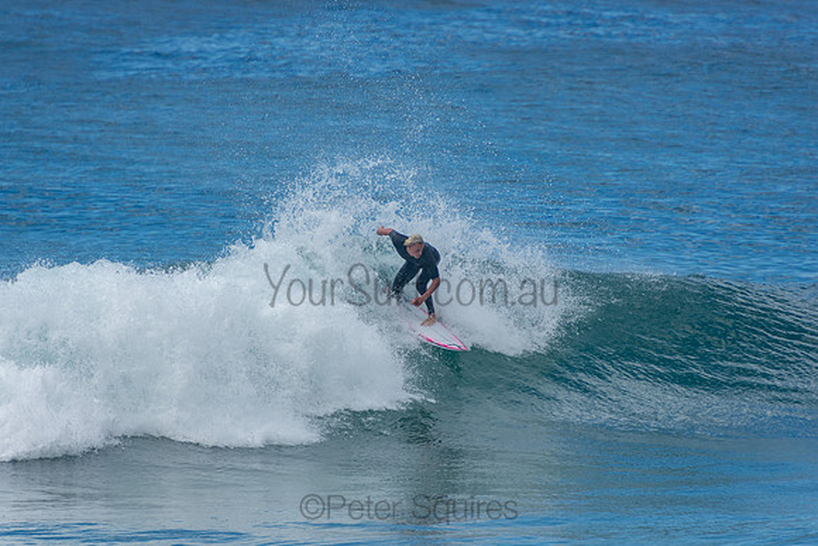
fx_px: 13636
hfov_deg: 3.4
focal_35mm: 600
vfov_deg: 2.3
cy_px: 273
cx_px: 409
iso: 200
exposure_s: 1/1250
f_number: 5.6
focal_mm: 400
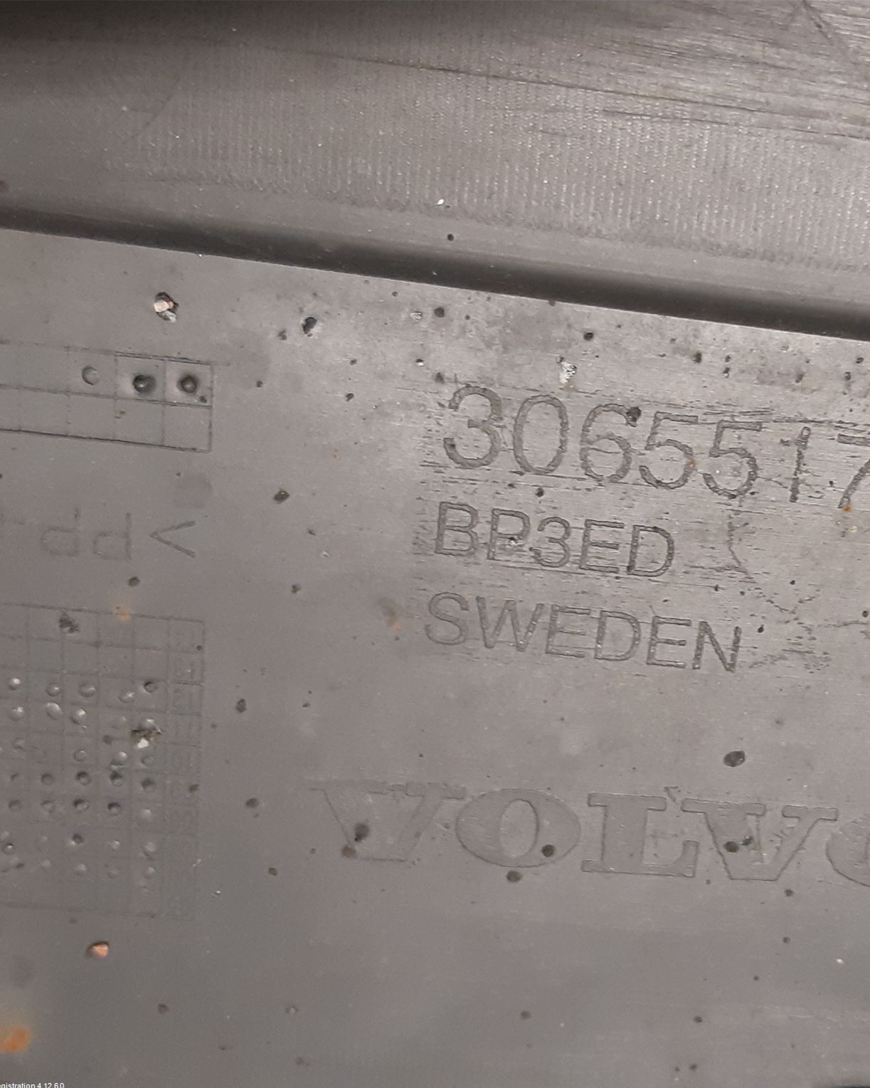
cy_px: 546
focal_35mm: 34
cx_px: 717
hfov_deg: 41.2
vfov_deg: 52.8
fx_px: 1094
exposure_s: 1/33
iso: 200
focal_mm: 3.93
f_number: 1.7
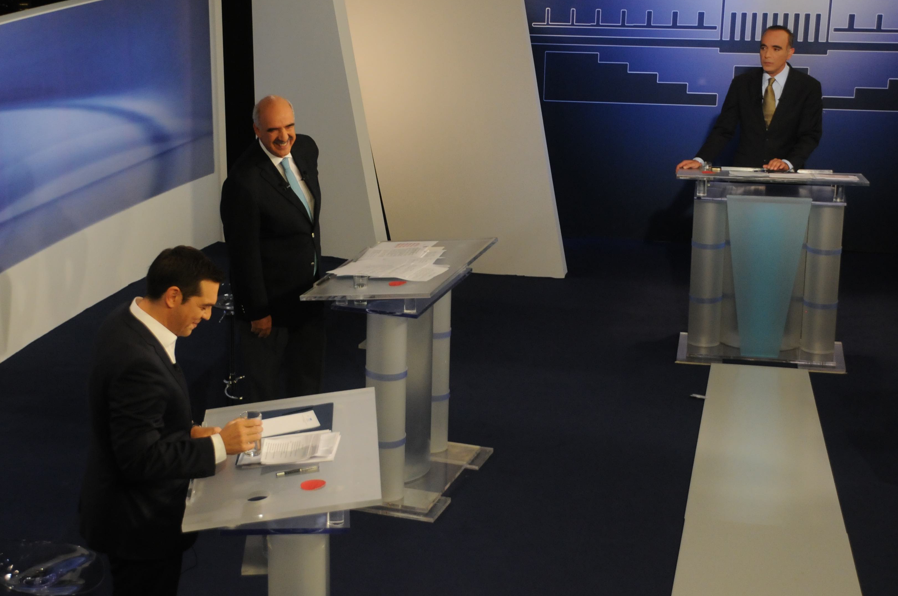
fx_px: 1735
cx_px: 400
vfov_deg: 19.5
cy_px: 254
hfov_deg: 29.0
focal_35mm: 70
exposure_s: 1/125
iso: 1000
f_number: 4.2
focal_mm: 35
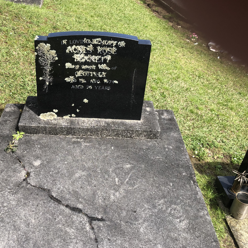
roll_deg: -1.0
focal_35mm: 34
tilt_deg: -39.9
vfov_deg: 48.4
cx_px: 88
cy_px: 126
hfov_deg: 47.8
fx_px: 276
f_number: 1.8
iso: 20
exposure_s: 1/991
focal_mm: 3.99
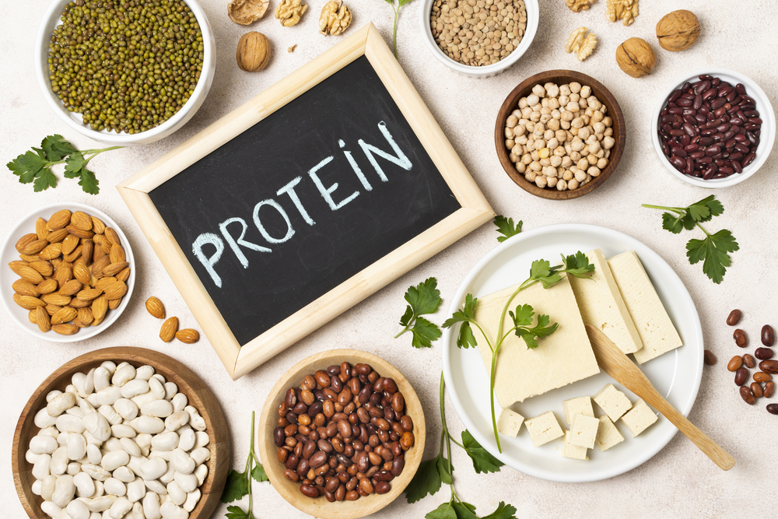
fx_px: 1135
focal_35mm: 52
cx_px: 389
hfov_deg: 37.8
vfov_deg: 25.8
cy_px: 260
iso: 200
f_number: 8
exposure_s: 1/160
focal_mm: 35
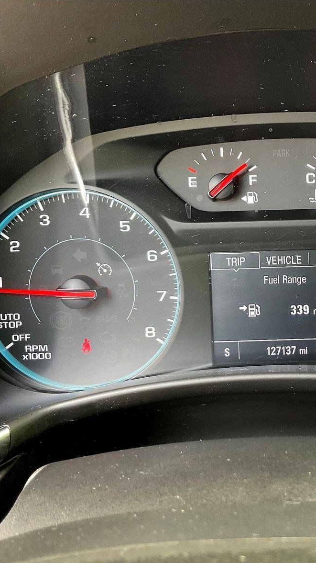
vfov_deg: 47.4
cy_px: 286
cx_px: 288
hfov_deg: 26.7
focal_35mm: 43
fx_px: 641
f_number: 1.8
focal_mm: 3
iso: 125
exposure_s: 1/60
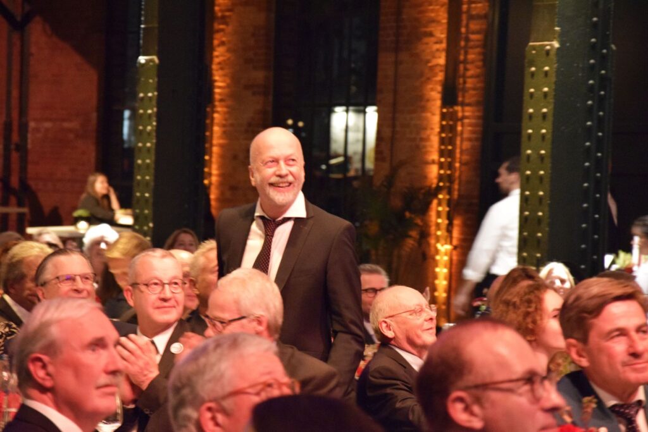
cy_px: 216
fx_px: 2835
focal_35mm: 158
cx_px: 324
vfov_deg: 8.7
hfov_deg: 13.0
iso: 6400
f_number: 5.6
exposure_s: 1/30
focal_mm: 105
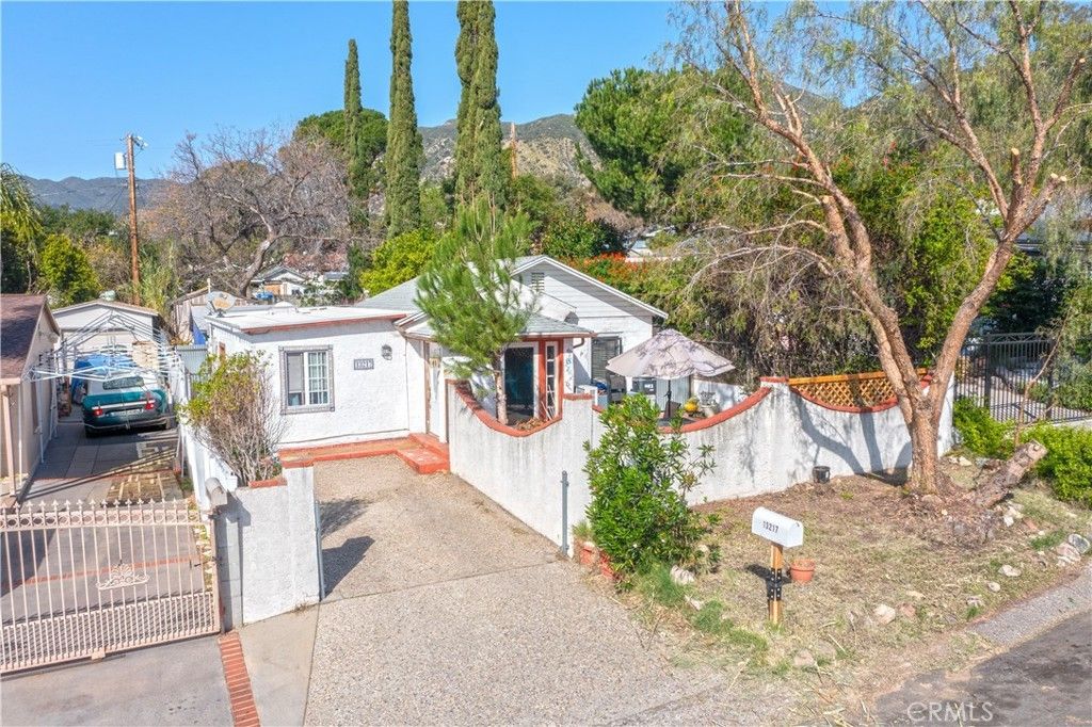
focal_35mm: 28
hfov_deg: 65.5
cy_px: 364
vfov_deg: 46.4
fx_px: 849
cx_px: 546
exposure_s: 1/500
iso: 100
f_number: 5.6
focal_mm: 10.26
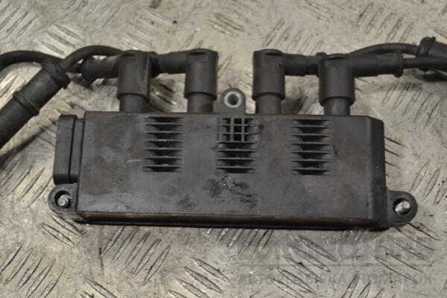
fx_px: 708
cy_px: 149
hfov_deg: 35.1
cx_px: 224
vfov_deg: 23.8
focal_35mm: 57
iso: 140
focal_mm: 38
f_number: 5
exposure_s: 1/30
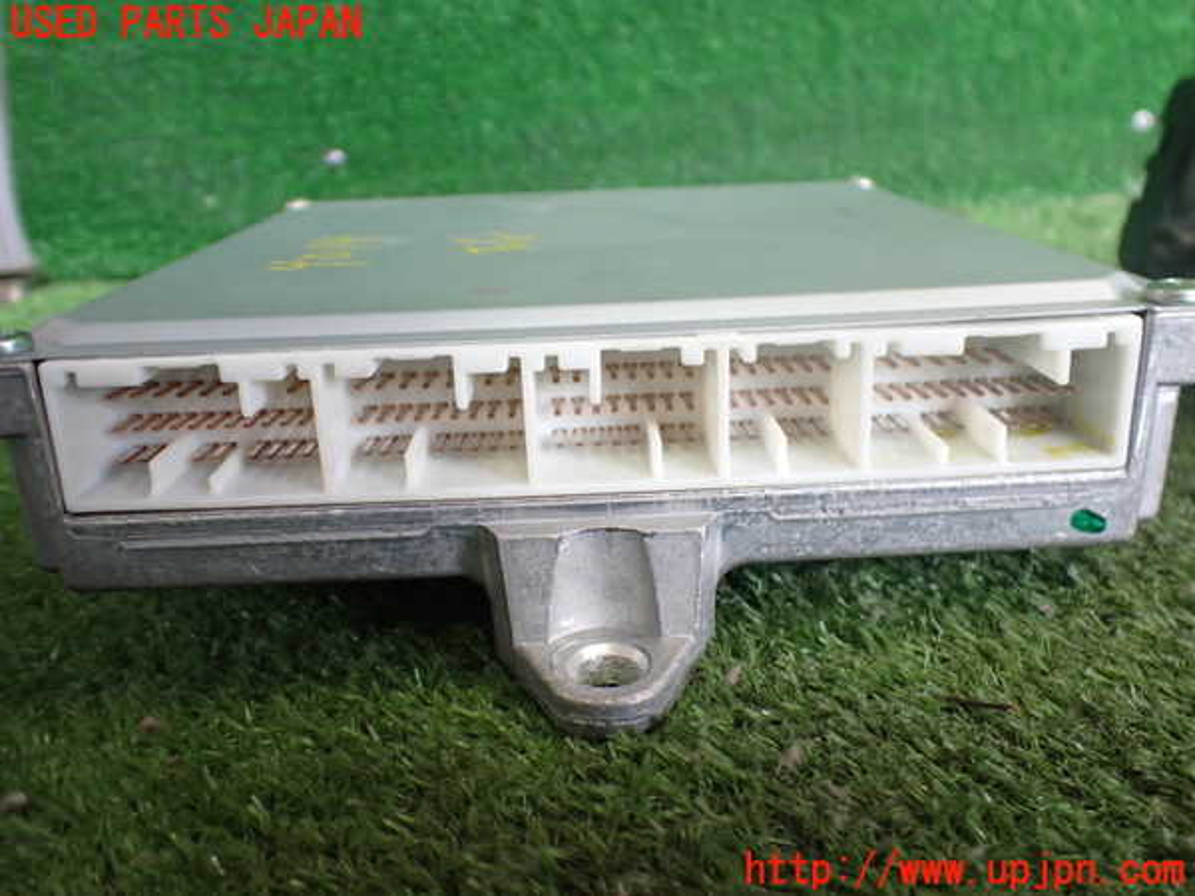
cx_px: 598
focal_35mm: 30
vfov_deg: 46.8
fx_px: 1036
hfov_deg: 60.0
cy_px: 448
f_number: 2.3
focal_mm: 5.4
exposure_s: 1/125
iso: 640
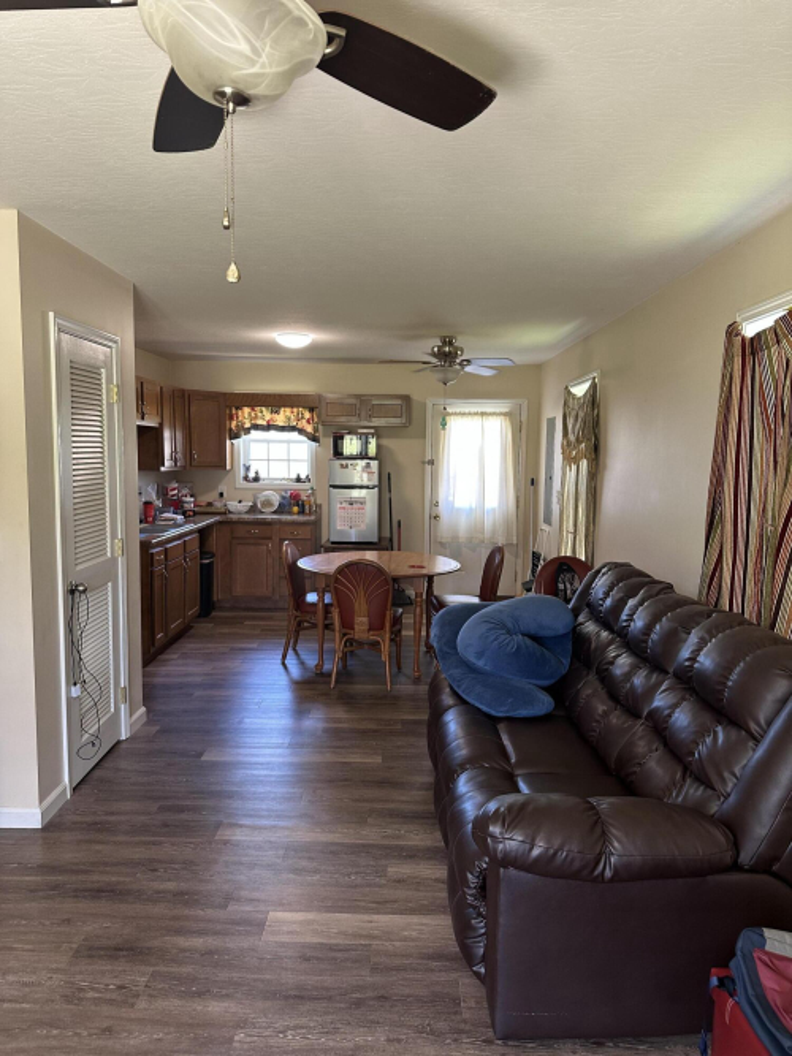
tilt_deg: -4.8
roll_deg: -1.4
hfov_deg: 56.8
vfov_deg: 71.6
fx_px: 732
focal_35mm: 24
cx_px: 396
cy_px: 528
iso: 200
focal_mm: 6.86
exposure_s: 1/60
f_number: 1.78
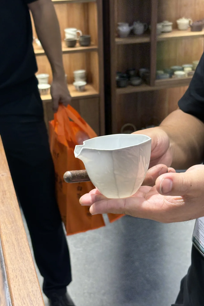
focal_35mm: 55
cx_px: 97
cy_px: 151
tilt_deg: -22.7
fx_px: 467
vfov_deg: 36.2
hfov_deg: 24.6
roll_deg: +2.5
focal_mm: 5.96
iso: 64
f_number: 1.6
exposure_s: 1/100
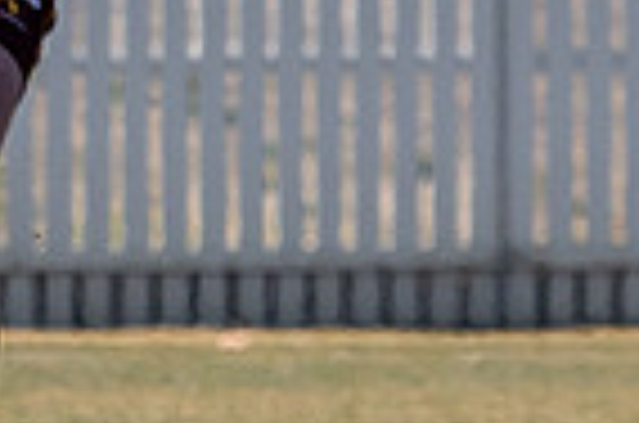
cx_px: -174
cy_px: -420
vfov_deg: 0.4
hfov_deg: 0.6
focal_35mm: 3518
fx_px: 62305
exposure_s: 1/2000
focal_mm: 200
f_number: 4
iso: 220
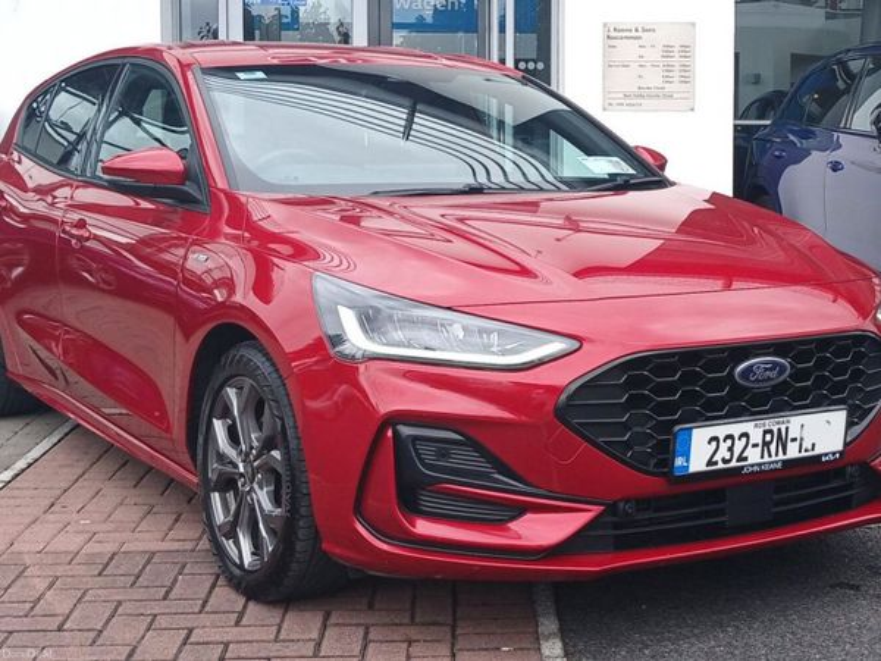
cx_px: 440
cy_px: 330
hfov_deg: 67.3
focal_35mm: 26
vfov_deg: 53.1
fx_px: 662
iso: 20
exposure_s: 1/163
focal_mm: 3.98
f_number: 1.8
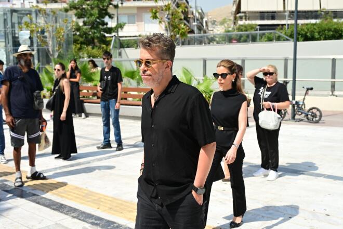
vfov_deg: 29.2
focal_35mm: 46
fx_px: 438
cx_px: 172
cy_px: 114
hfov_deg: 42.7
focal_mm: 46
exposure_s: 1/1000
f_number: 5.6
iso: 320
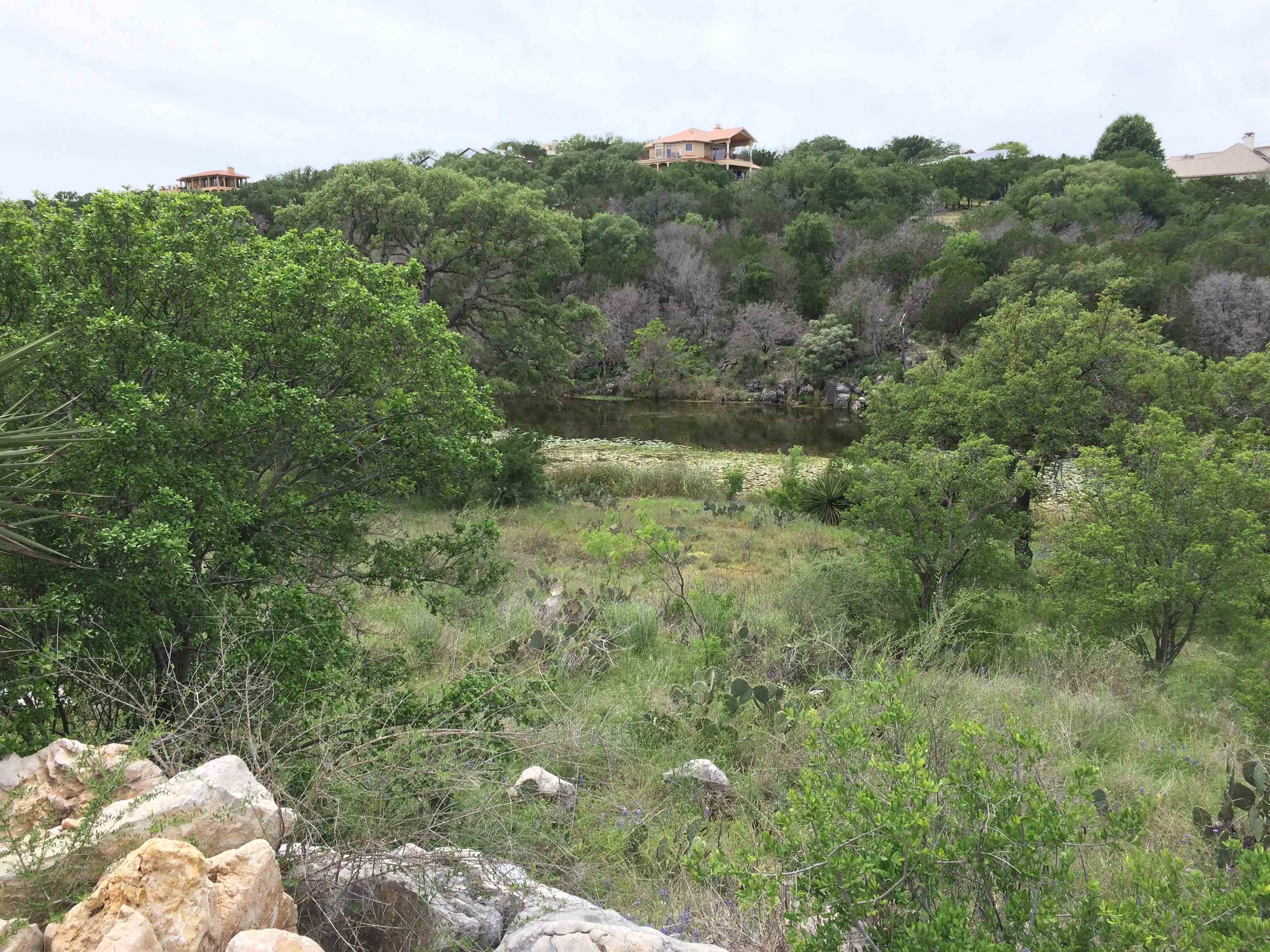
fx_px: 1064
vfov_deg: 48.2
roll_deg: +0.8
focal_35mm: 29
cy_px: 476
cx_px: 635
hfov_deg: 61.7
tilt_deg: -10.6
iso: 32
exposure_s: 1/977
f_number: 2.2
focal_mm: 4.15
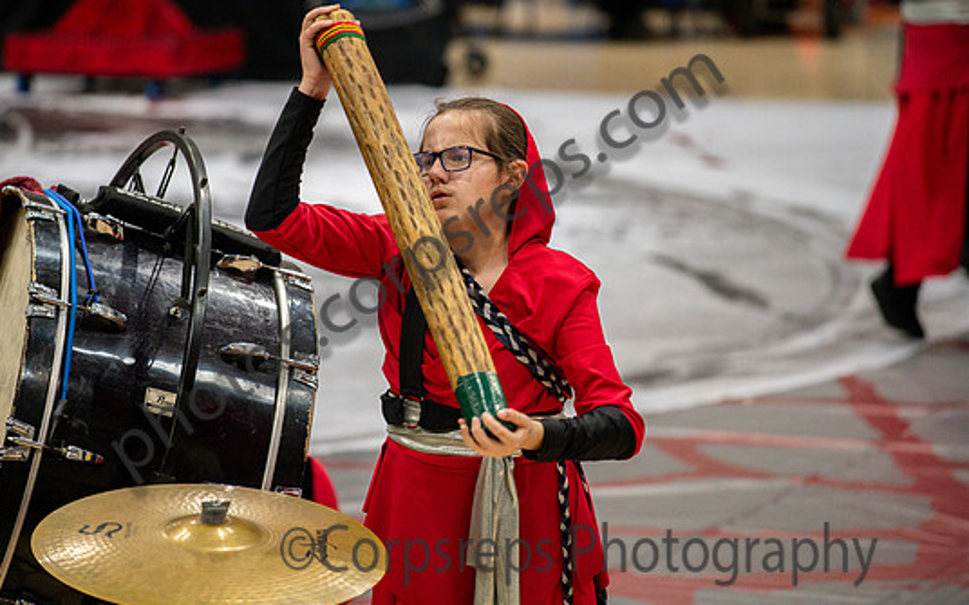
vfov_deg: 6.4
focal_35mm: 204
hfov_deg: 10.3
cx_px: 447
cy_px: 265
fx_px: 5387
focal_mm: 185
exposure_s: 1/500
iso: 4000
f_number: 4
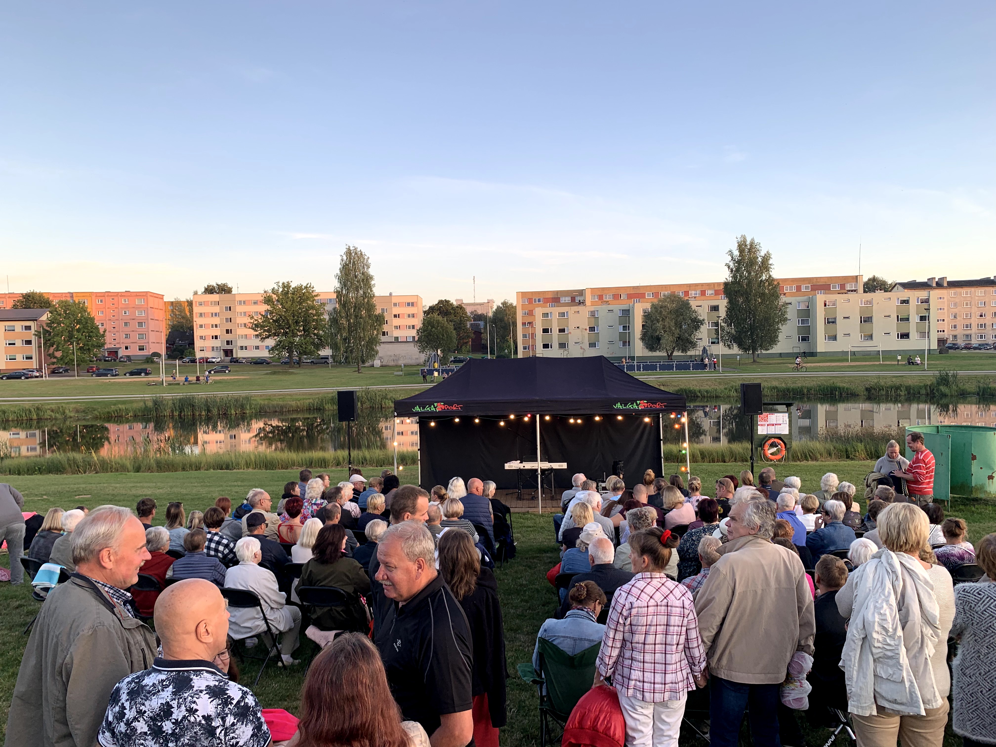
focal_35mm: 26
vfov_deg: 53.1
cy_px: 374
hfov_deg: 67.3
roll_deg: +2.0
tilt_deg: -2.7
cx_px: 498
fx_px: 748
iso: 25
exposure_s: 1/155
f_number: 1.8
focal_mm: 4.25
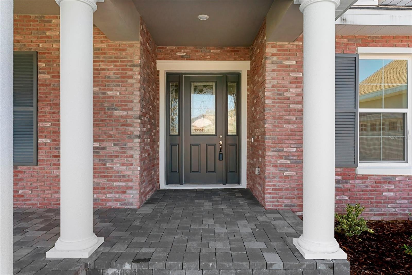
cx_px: 206
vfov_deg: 56.1
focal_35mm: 22
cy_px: 138
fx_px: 257
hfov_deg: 77.3
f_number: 8
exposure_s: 1/125
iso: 1000
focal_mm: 15
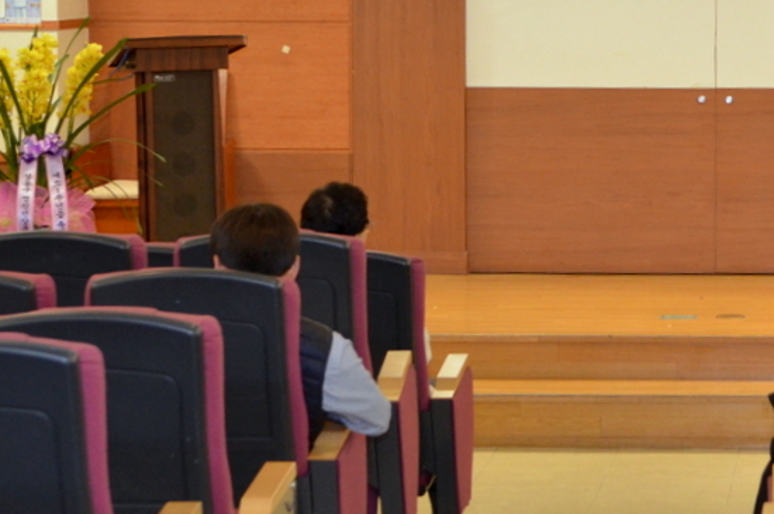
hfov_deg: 12.9
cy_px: 92
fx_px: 3371
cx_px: 843
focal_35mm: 157
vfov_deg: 8.7
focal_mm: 48
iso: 1250
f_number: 4
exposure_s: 1/125
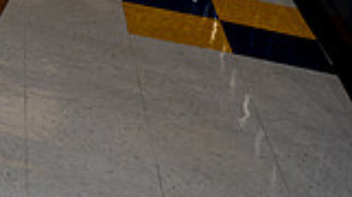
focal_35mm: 176
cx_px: 57
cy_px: -267
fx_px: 1640
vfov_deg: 6.5
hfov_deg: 12.2
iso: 250
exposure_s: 1/250
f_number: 10
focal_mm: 60
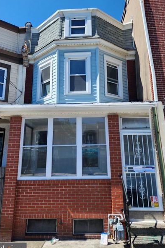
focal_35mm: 27
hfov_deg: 47.9
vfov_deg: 67.3
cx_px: 86
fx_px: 186
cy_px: 118
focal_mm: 6.4
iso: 12
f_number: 1.8
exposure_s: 1/619
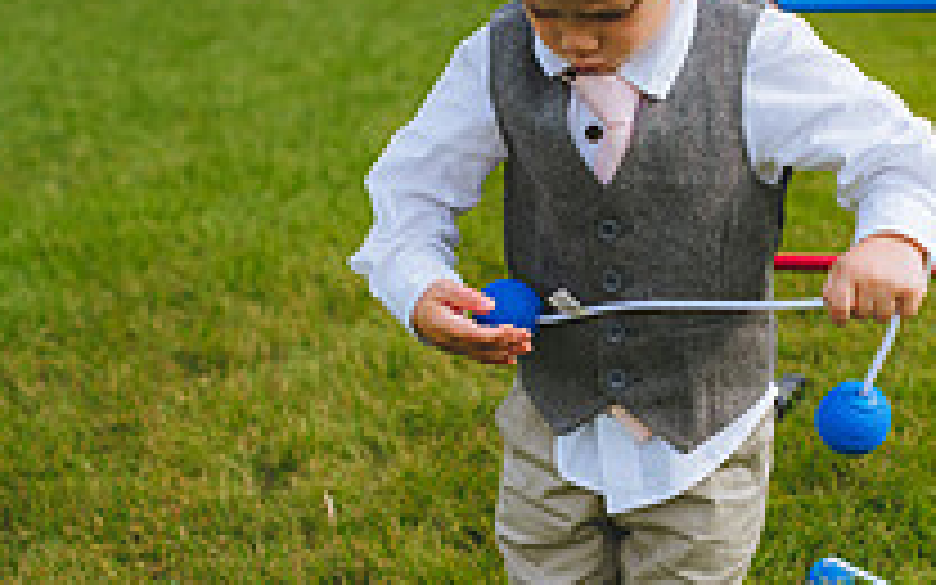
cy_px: 405
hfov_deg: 26.7
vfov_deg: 16.9
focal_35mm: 77
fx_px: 1964
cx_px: 608
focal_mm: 35
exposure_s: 1/1600
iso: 100
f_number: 2.8
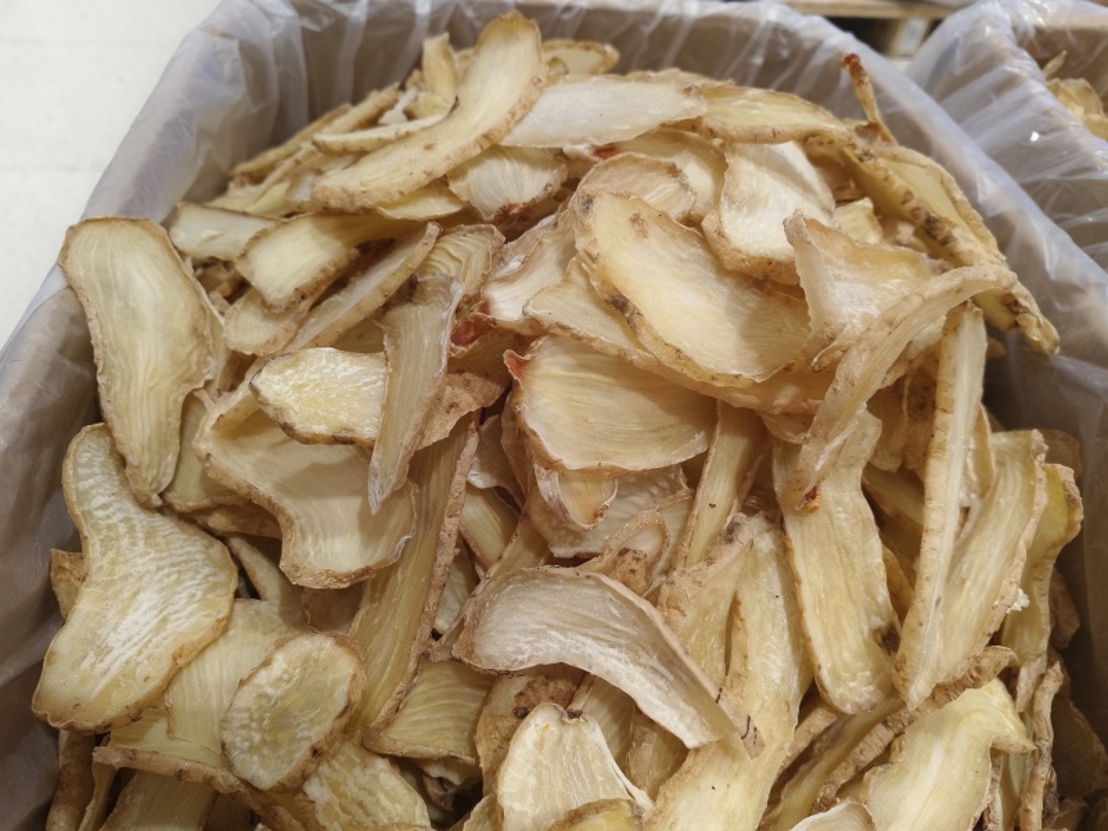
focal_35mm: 23
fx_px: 736
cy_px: 416
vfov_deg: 58.9
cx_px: 554
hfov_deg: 73.9
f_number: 1.88
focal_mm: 5.6
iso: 707
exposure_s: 1/100
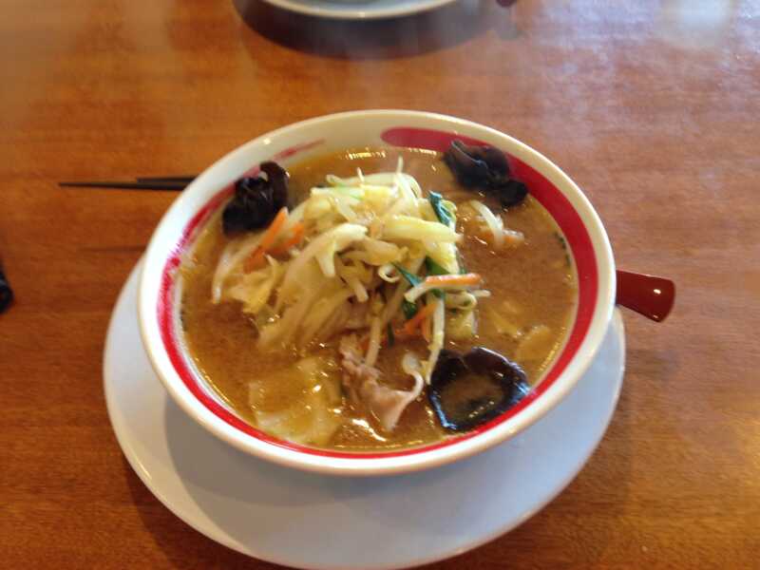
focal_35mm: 33
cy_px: 285
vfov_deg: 42.9
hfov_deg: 55.4
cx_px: 380
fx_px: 725
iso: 64
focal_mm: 4.13
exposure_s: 1/20
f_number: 2.4
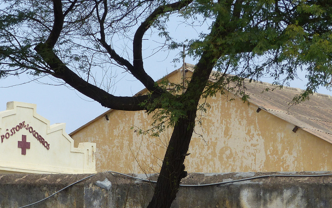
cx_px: 138
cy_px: 141
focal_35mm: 217
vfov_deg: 6.0
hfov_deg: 9.7
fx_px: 1963
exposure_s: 1/1000
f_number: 4
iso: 100
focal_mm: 22.2
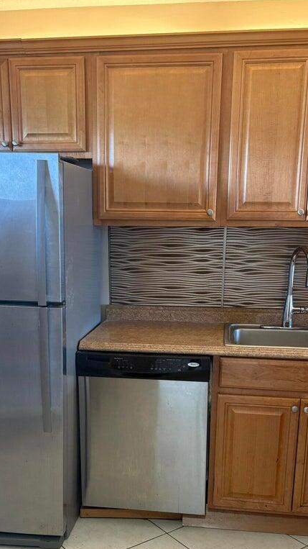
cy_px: 356
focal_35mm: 38
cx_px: 137
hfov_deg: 31.2
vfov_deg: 52.0
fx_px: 552
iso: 200
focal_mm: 5.96
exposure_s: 1/60
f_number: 1.6
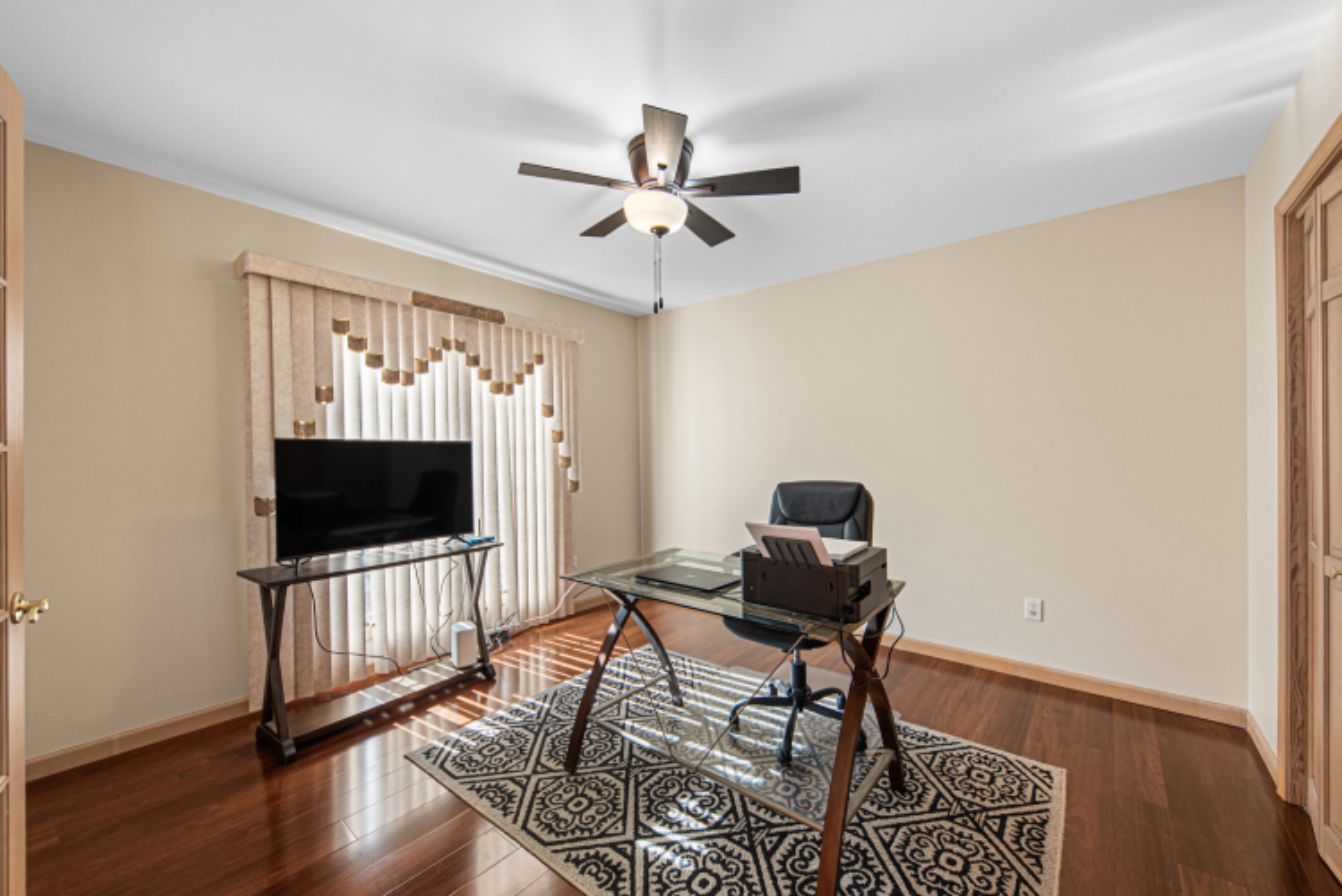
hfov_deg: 104.2
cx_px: 671
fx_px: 522
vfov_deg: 81.3
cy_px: 448
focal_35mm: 14
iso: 250
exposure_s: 1/40
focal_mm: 14
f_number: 10
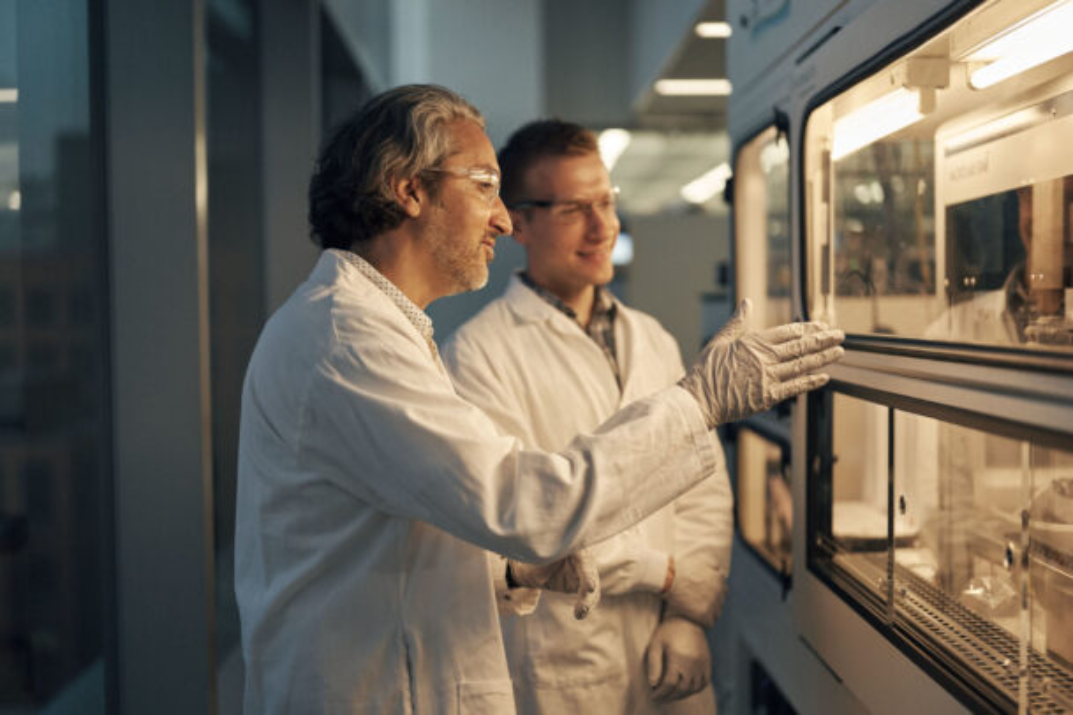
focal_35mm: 50
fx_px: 1490
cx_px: 536
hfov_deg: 39.6
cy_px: 358
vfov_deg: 27.0
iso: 1600
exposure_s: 1/1600
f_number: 1.6
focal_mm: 50
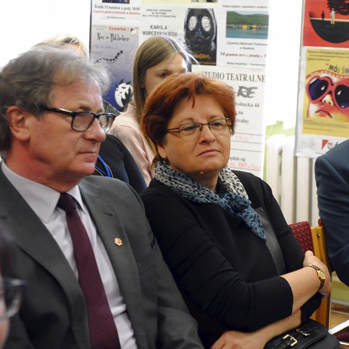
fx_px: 1141
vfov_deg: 17.4
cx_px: 252
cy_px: 174
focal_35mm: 100
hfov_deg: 17.3
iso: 1600
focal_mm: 52
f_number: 5
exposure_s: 1/80
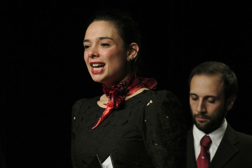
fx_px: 2081
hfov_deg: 6.9
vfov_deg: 4.6
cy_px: 84
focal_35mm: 297
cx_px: 126
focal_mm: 110
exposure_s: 1/60
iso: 1000
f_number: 5.6
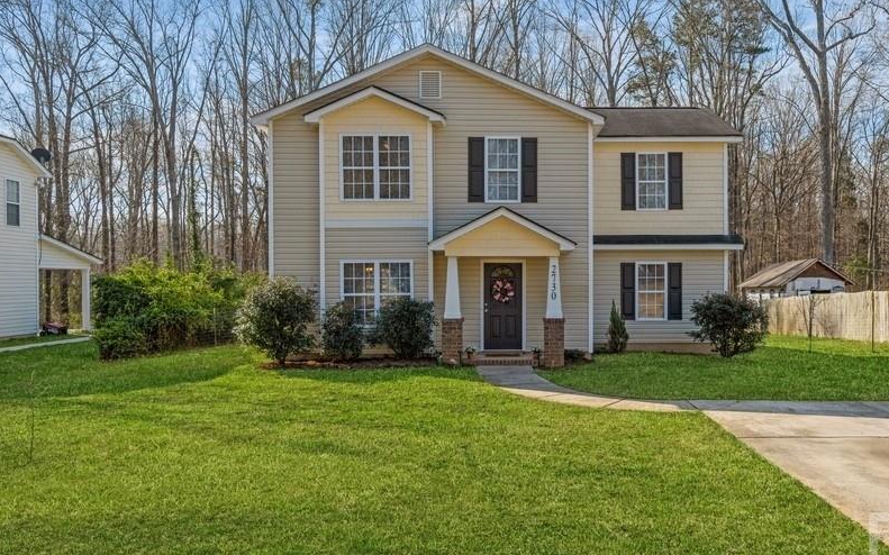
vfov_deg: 38.3
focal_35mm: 33
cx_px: 519
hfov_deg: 57.8
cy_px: 292
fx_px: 799
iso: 100
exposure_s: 1/160
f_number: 9
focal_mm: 25
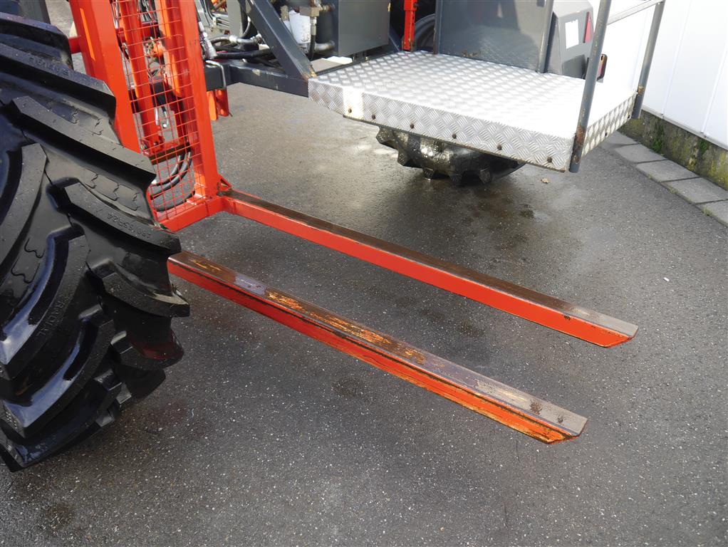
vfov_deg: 49.8
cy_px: 274
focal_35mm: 28
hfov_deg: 63.4
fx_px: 589
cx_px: 364
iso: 160
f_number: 3.5
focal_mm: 14
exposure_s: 1/100
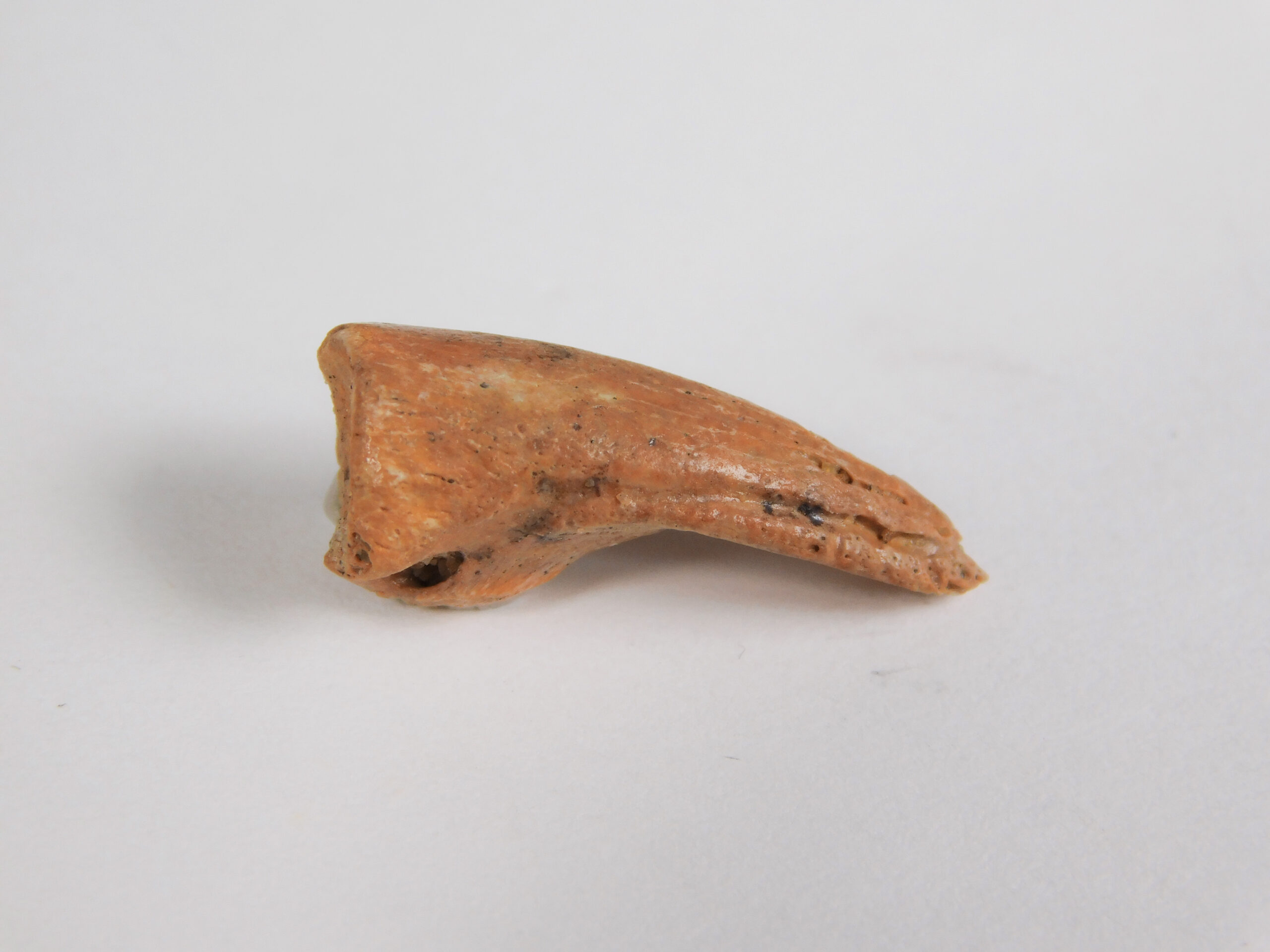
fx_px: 7411
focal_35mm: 202
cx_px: 635
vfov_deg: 7.4
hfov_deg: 9.8
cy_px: 476
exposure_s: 1/250
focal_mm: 35.9
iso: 125
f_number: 5.4
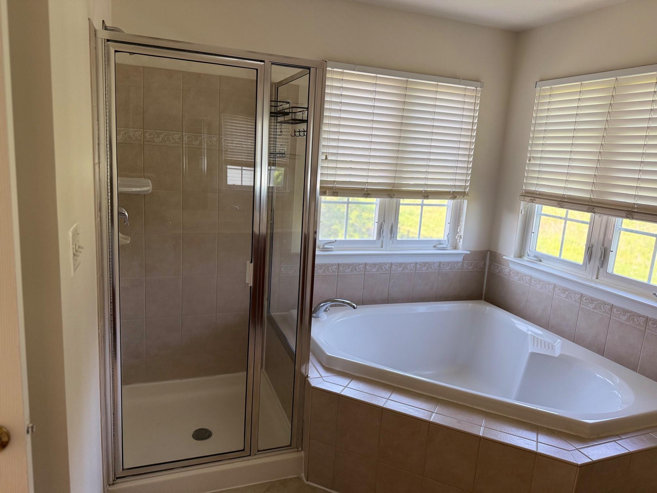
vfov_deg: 56.8
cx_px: 328
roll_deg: -3.2
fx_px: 456
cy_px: 246
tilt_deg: -10.1
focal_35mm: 24
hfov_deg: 71.6
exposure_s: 1/136
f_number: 1.78
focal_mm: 6.76
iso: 160
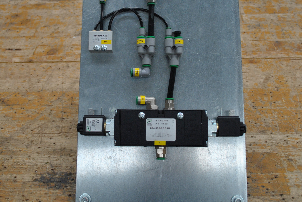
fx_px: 386
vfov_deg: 29.1
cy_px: 66
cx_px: 135
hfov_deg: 42.6
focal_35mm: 46
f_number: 3.5
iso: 400
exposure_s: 1/80
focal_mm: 18
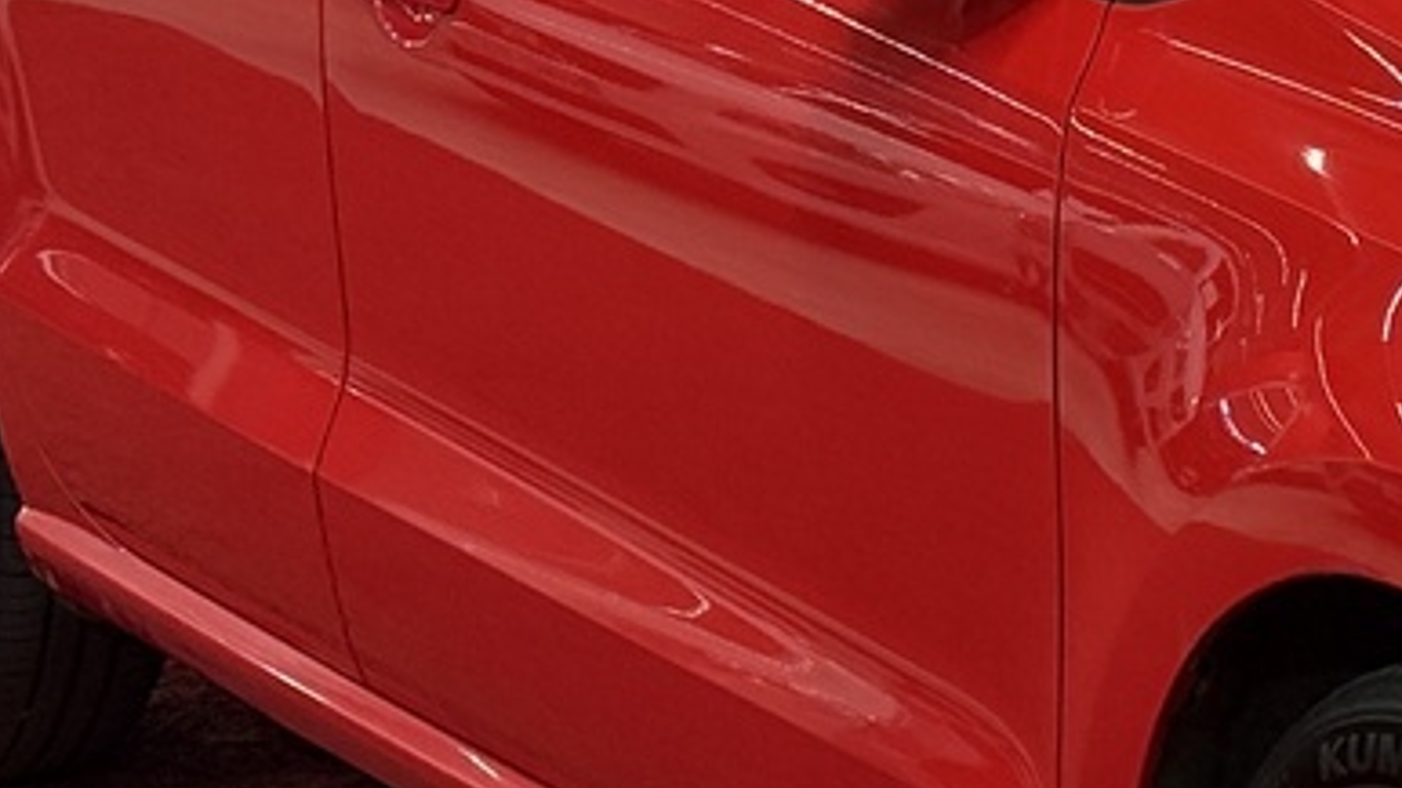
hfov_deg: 10.7
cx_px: 1987
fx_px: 7248
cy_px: 160
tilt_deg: -9.3
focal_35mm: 195
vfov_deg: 6.2
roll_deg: -0.2
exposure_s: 1/155
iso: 160
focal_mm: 6.76
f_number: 1.78
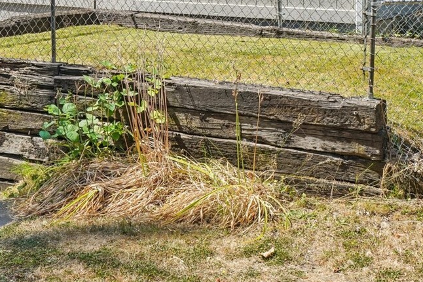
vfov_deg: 15.7
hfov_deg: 24.1
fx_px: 987
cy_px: -48
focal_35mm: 84
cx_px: 152
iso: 400
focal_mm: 32
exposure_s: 1/500
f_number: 8
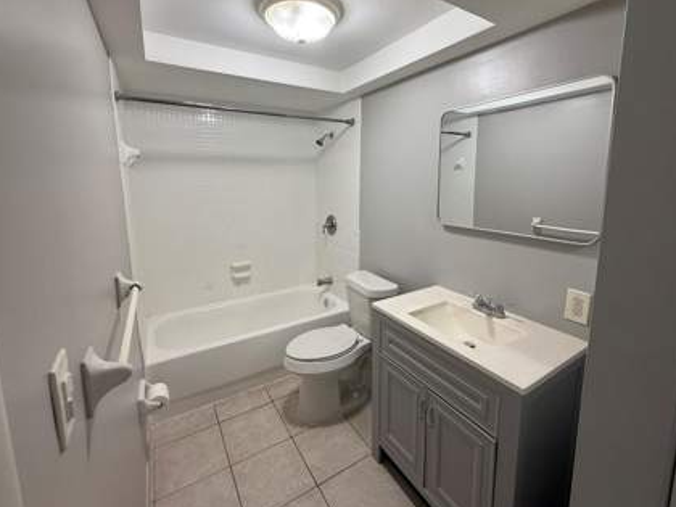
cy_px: 224
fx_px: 312
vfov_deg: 77.8
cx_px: 351
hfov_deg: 94.5
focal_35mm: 16
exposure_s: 1/120
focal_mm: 2.22
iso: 125
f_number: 2.2
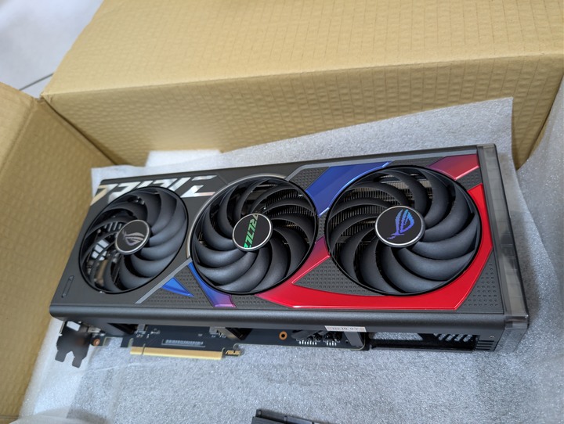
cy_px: 212
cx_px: 282
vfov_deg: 56.9
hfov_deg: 71.5
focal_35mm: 24
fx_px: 392
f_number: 1.68
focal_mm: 6.9
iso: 1158
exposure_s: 1/60
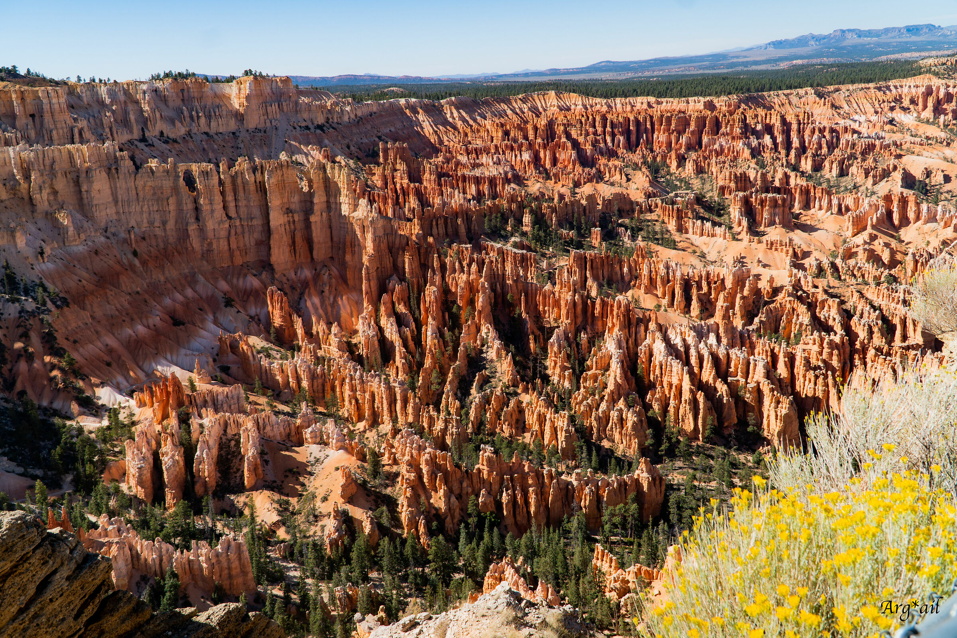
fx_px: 797
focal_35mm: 30
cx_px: 478
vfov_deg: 43.6
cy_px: 319
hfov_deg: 61.9
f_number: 7.1
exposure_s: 1/250
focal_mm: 20
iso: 100
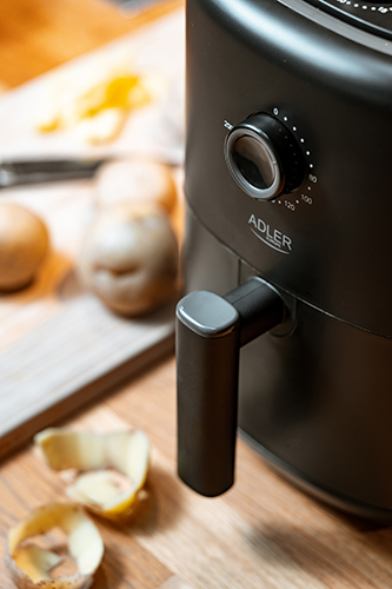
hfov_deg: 15.2
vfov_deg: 22.6
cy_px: 294
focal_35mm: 90
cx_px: 196
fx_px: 1471
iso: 400
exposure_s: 1/50
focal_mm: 90
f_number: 3.5
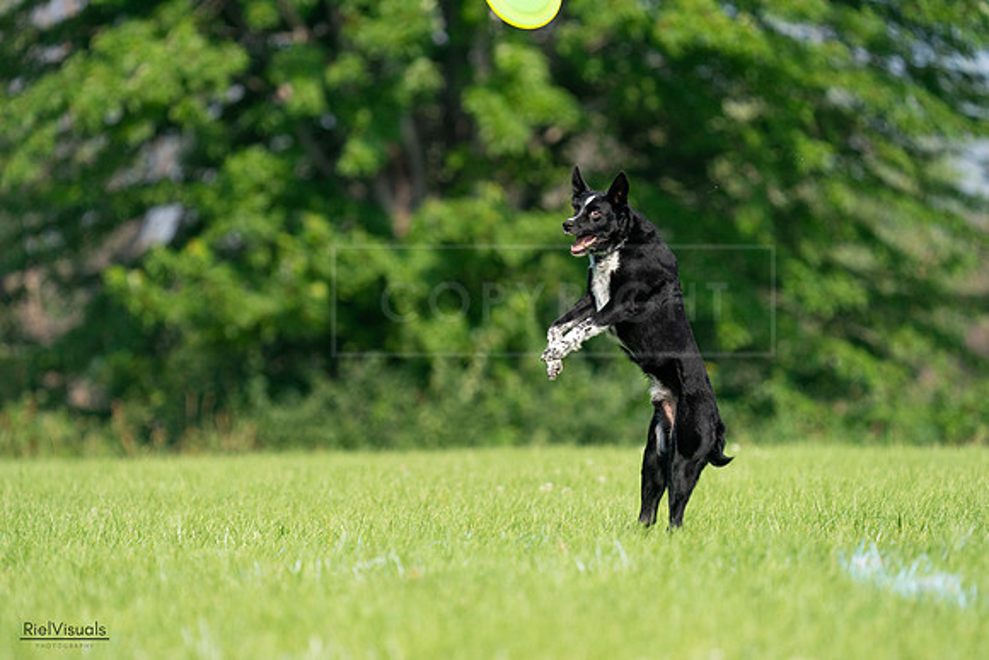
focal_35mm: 400
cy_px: 330
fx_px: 10991
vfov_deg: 3.4
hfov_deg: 5.2
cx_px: 494
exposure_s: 1/4000
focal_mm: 400
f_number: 6.3
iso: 1600
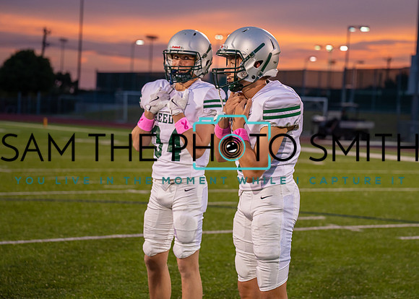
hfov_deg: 22.8
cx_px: 222
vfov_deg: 16.3
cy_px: 123
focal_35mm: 87
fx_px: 1040
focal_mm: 70
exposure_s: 1/500
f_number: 2.8
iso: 800
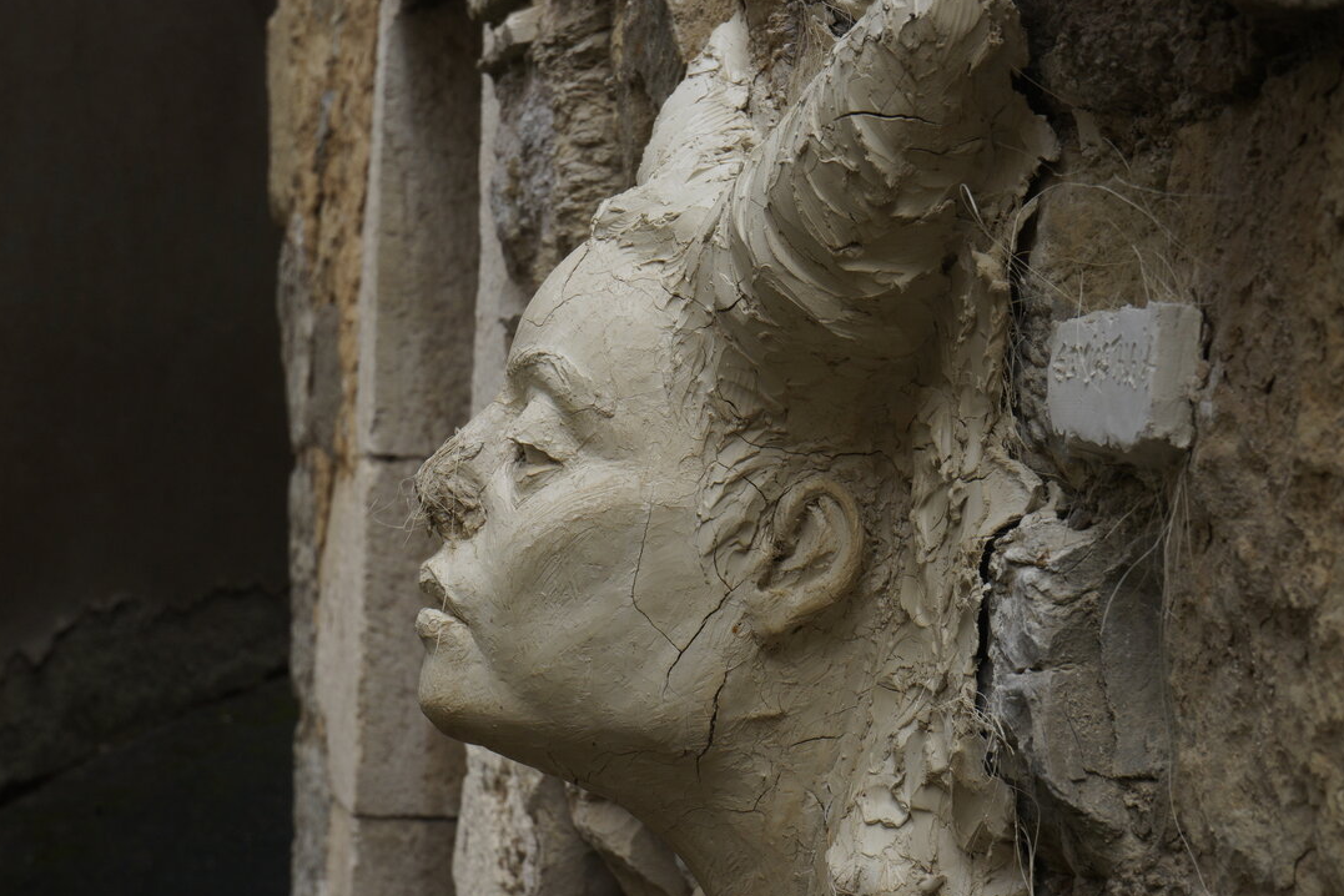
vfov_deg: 17.5
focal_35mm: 78
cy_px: 483
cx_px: 703
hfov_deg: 26.0
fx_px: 2912
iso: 640
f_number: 16
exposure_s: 1/80
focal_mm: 70
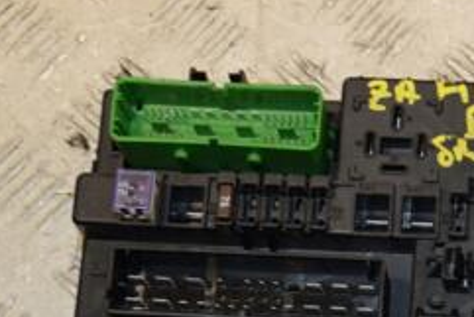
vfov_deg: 10.7
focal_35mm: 127
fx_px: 1673
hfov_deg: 15.8
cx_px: 488
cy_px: 341
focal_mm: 34
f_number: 8
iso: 800
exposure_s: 1/200
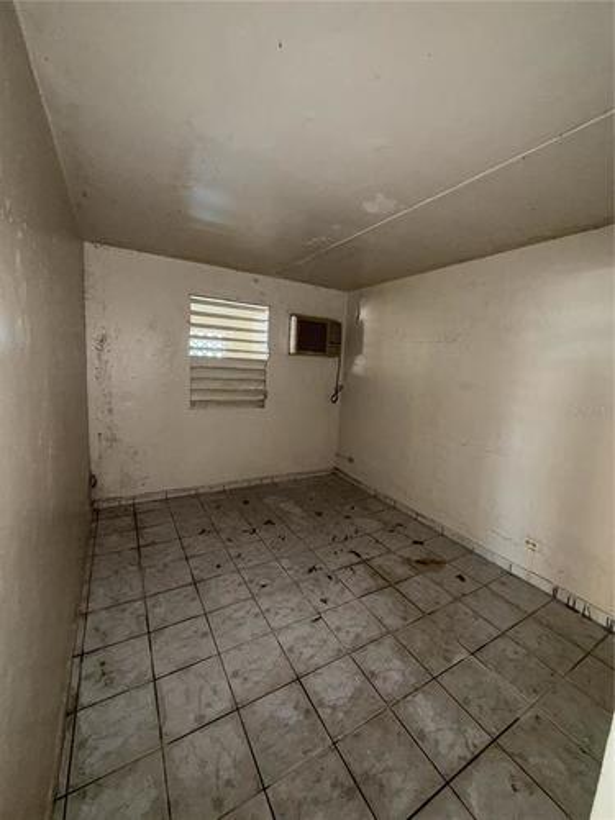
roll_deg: -3.1
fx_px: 332
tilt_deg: -7.2
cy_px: 410
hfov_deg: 85.7
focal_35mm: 14
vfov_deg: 102.1
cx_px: 308
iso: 125
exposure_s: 1/16
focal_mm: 2.22
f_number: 2.2
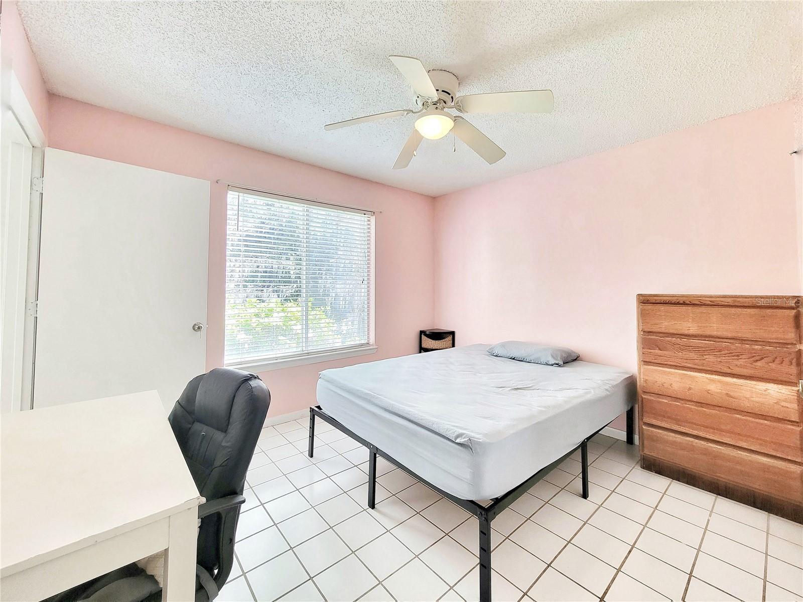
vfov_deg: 89.9
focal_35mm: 13
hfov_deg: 106.2
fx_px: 302
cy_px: 301
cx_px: 402
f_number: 2.2
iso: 200
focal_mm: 2.2
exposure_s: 1/60.2
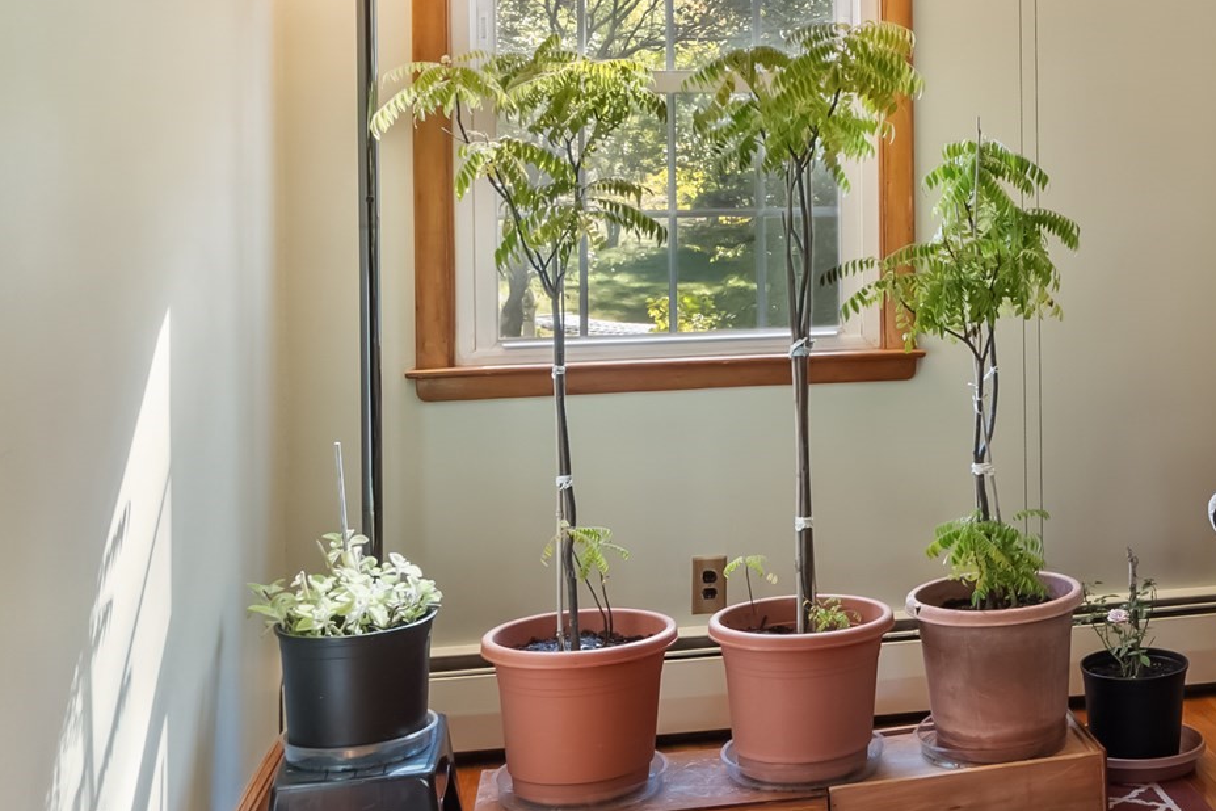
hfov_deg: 35.2
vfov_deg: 25.3
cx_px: 1107
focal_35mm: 53
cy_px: 220
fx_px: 1790
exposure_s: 1.3
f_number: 8
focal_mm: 16
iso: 320
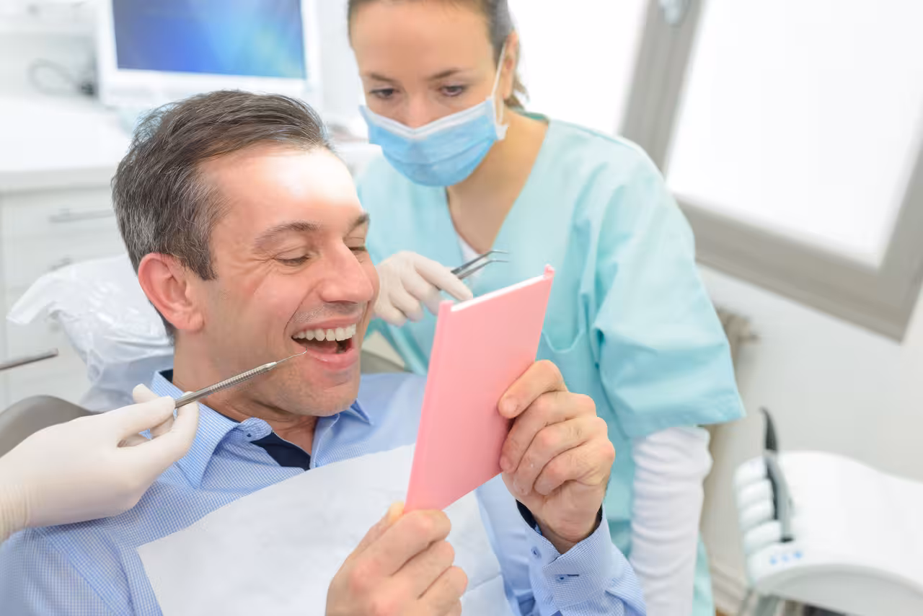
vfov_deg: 37.9
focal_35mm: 35
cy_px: 308
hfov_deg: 54.4
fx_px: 898
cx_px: 462
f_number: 3.2
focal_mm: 35
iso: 200
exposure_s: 1/100
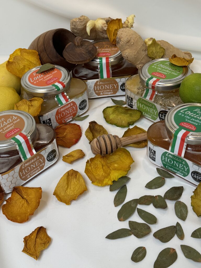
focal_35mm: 48
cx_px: 100
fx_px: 372
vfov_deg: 39.7
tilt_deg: -42.5
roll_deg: +4.9
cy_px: 134
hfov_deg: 30.3
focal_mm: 6.76
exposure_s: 1/100
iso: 100
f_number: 1.78
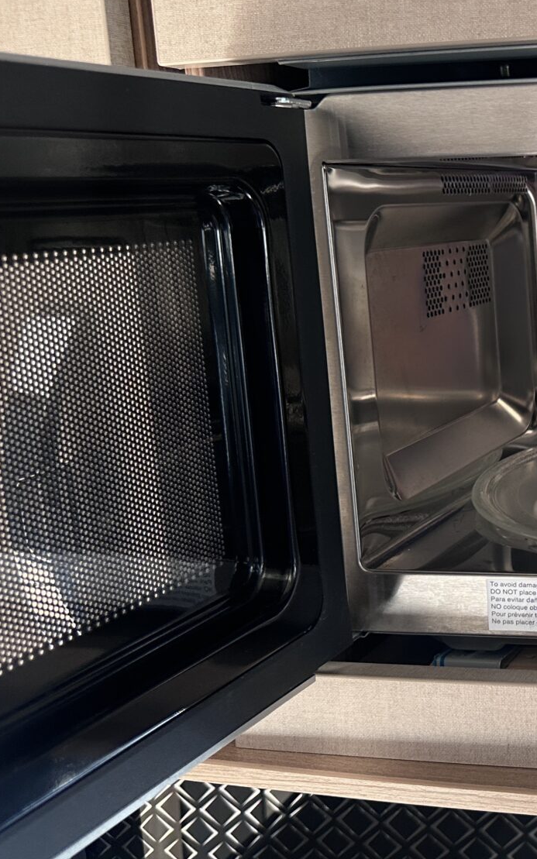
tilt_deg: -7.1
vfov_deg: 42.6
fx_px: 1101
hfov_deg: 23.9
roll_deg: +3.2
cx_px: 712
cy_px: 376
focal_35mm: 47
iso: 160
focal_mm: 6.86
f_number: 1.78
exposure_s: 1/121
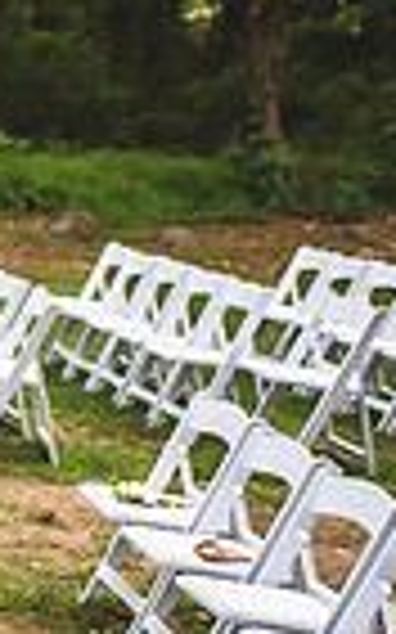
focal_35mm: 101
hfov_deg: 9.8
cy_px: 110
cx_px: -806
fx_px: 1746
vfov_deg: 20.3
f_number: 2.8
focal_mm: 24
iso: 500
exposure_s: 1/640
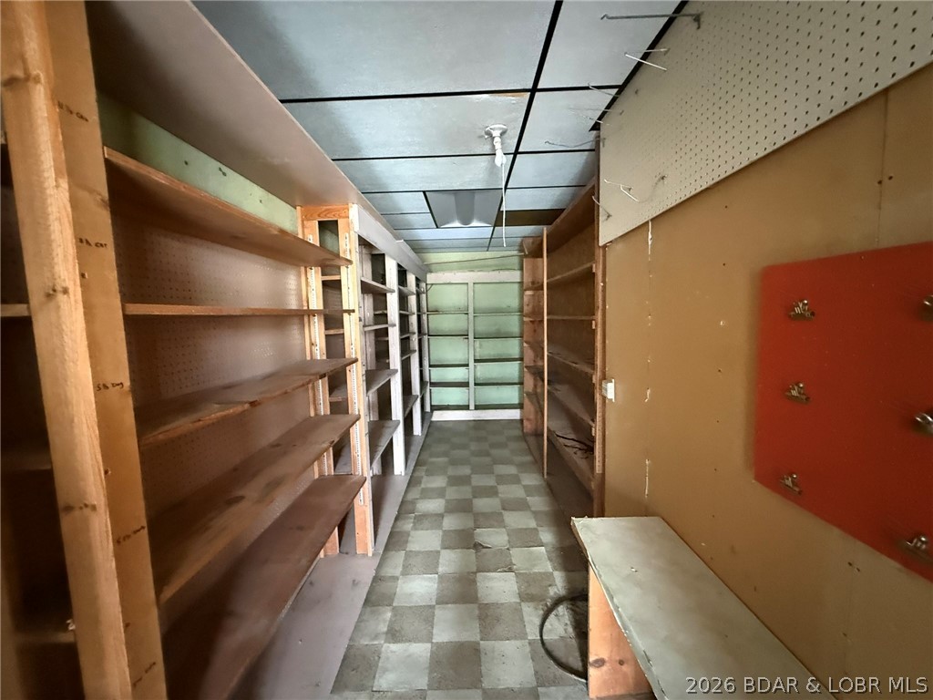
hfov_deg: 102.1
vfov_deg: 85.7
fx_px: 377
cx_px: 466
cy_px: 350
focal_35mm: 14
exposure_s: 1/36
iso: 1600
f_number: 2.2
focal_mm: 2.22
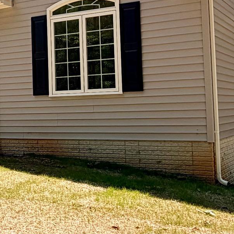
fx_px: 321
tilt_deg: +3.7
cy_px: 28
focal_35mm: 42
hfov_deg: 35.3
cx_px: -12
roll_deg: +2.1
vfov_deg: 37.7
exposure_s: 1/770
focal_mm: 2.22
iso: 32
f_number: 2.2
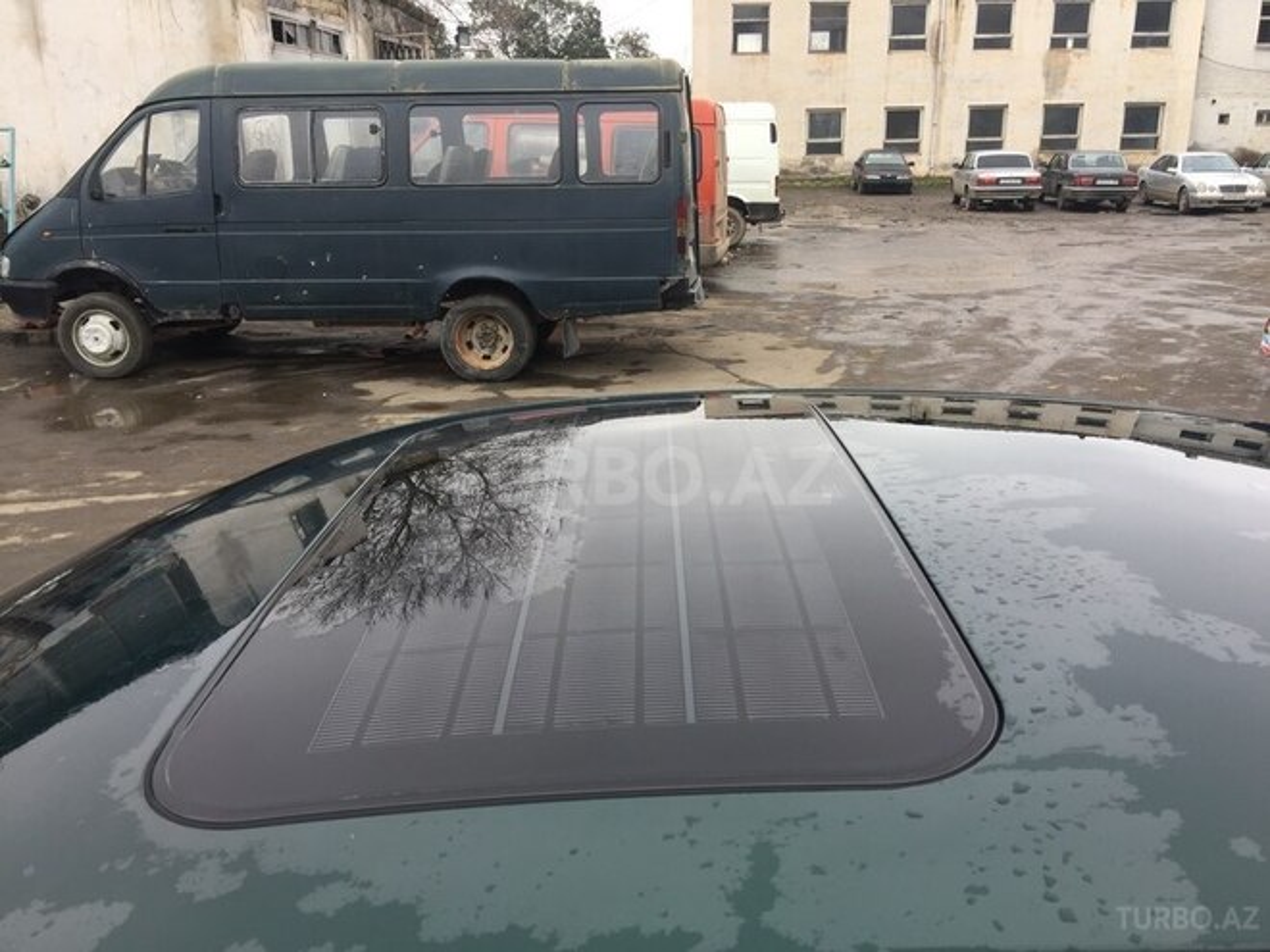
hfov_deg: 61.7
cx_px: 635
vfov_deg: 48.2
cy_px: 476
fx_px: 1064
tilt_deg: -15.9
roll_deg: +0.3
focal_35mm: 29
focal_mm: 4.15
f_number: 2.2
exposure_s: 1/180
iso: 32
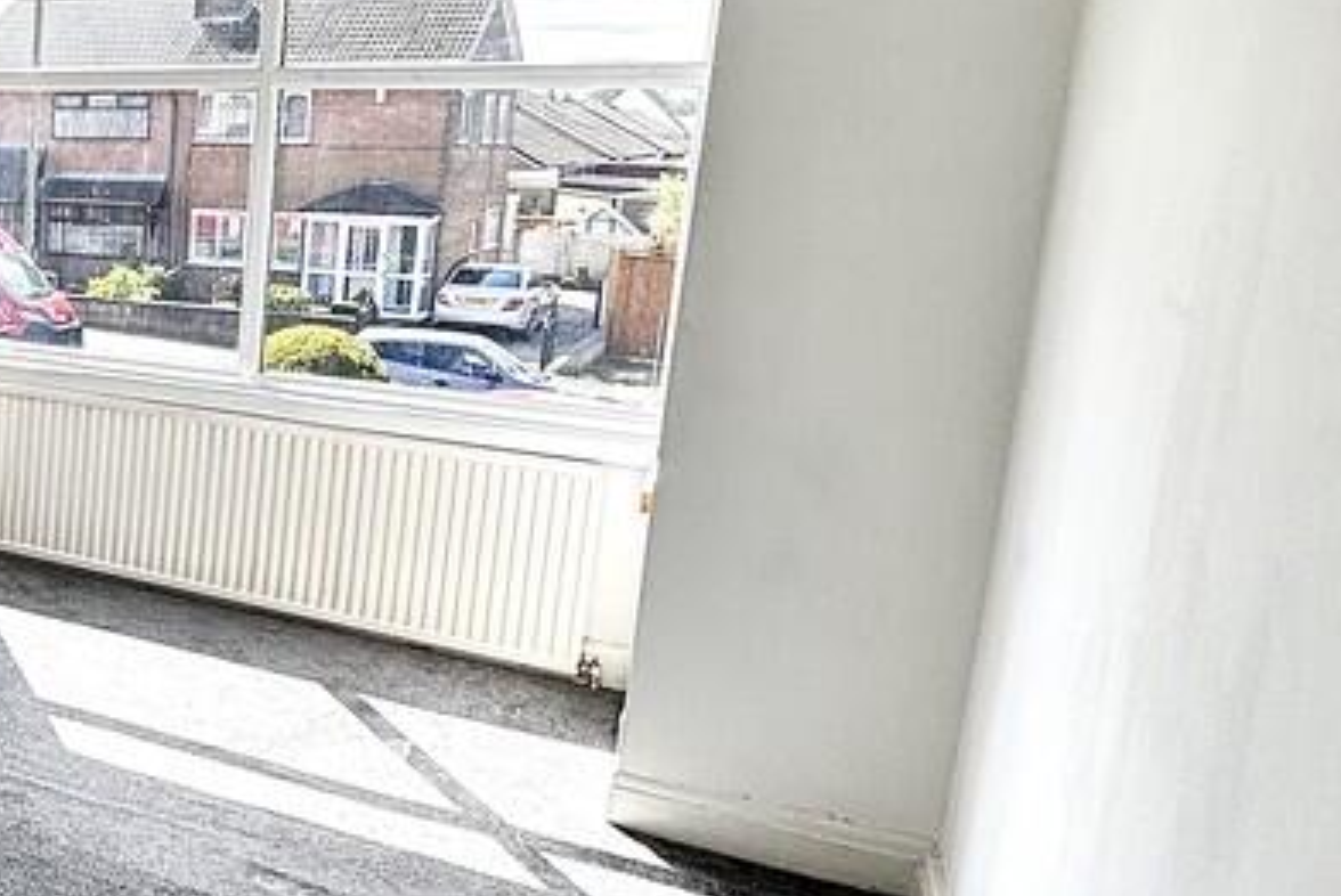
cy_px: 363
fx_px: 1417
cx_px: -274
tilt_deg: -9.0
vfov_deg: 35.0
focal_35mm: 38
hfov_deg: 37.8
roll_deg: -0.2
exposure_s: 1/479
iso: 40
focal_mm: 2.22
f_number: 2.2
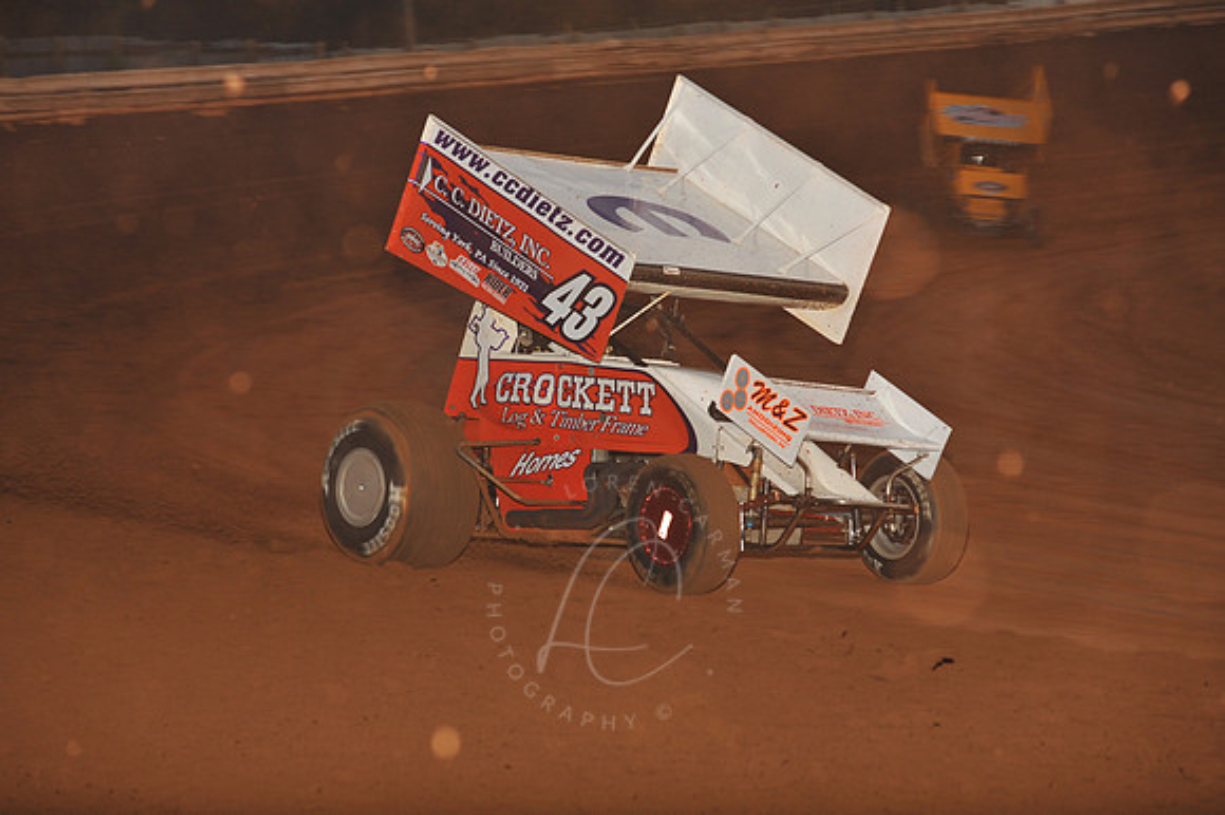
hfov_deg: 14.2
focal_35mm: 145
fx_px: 4931
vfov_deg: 9.5
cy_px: 408
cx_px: 612
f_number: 6.3
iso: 800
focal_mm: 145
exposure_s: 1/320
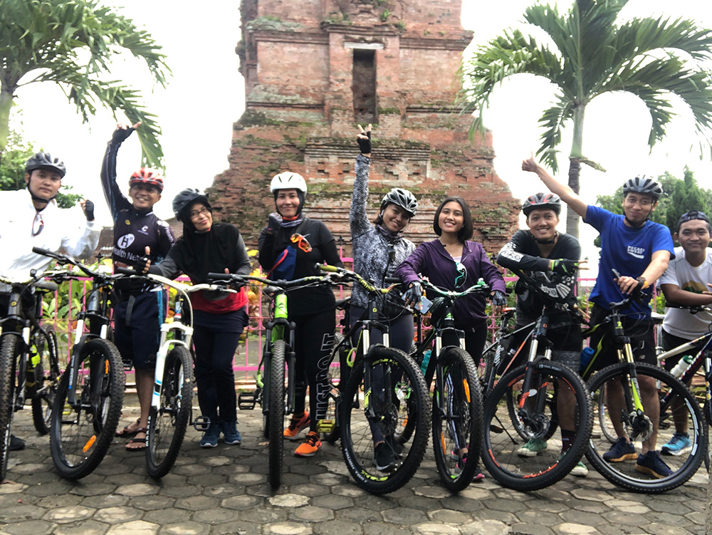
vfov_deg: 44.2
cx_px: 356
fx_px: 659
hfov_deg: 56.8
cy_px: 268
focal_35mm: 32
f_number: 2.2
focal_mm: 2.87
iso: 50
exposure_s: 1/120
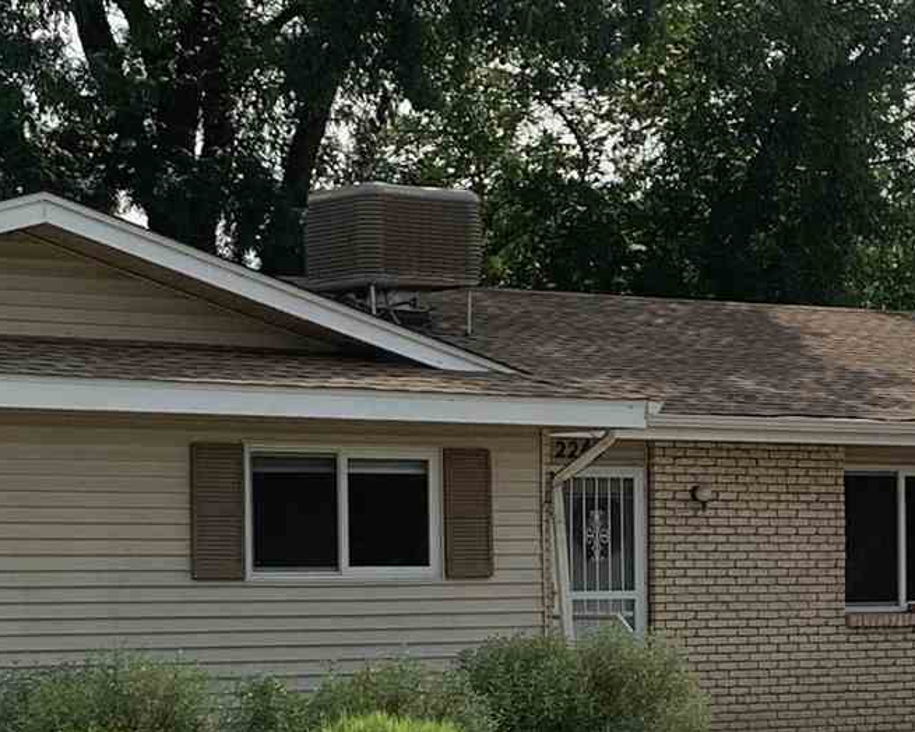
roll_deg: -0.1
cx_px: 756
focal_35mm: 119
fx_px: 3223
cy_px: 693
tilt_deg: +1.2
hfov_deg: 16.0
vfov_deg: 12.8
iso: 25
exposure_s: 1/3521
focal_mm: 4.25
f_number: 1.8
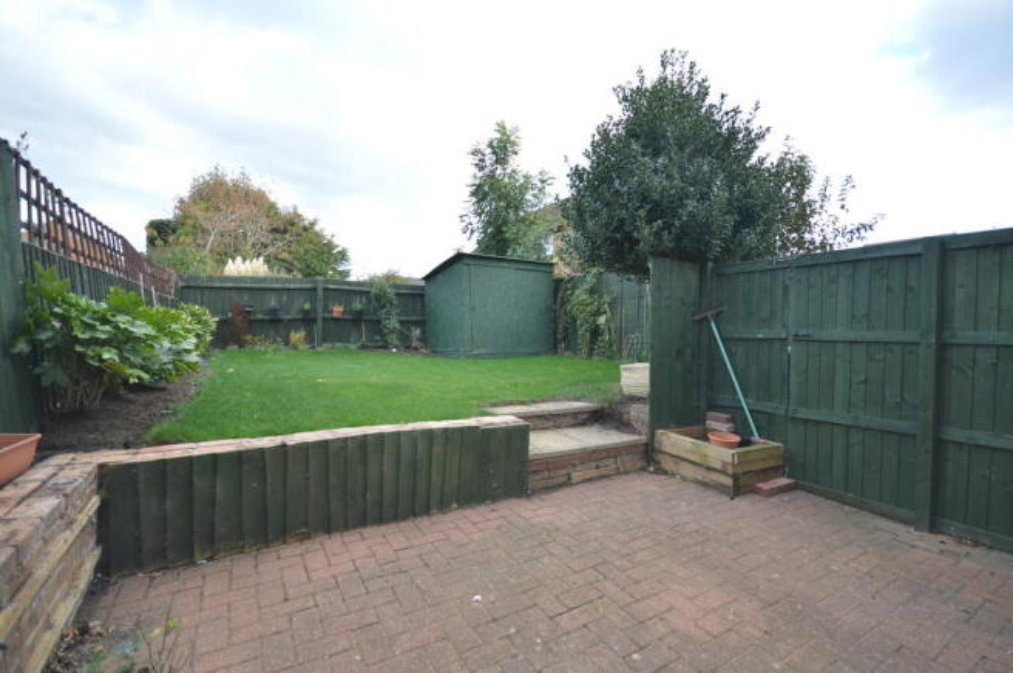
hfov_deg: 100.4
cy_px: 336
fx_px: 422
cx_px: 506
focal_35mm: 15
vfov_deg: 77.2
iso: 100
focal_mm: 10
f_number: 4.5
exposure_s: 1/80
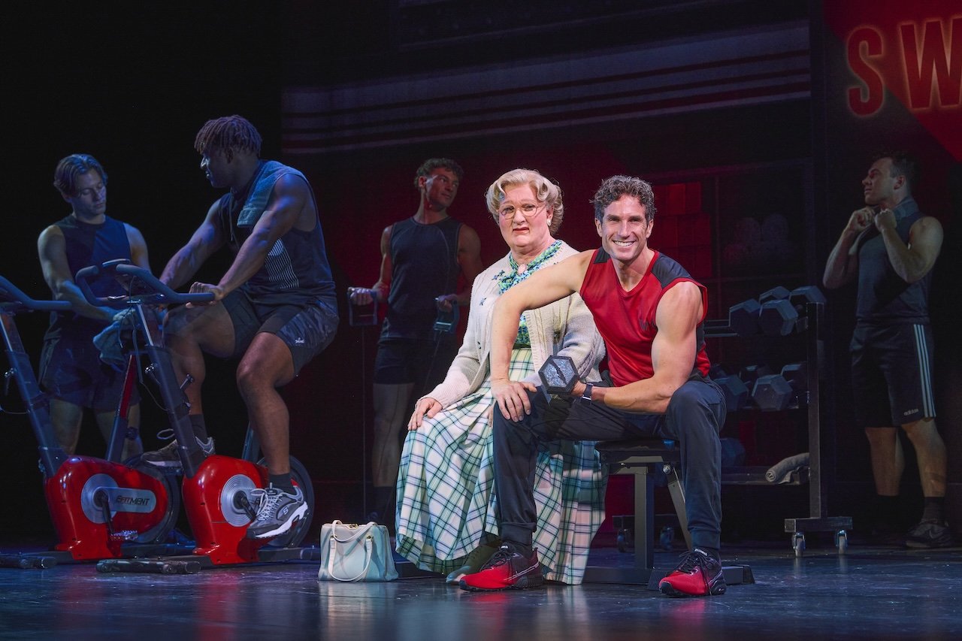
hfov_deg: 24.8
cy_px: 320
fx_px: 2191
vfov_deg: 16.6
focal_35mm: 82
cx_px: 481
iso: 640
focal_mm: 82
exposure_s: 1/250
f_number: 5
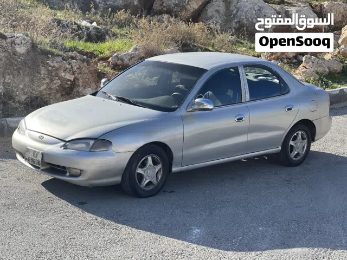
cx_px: 174
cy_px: 130
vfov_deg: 19.1
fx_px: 772
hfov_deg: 25.3
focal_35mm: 77
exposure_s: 1/278
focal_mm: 9
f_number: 2.8
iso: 32
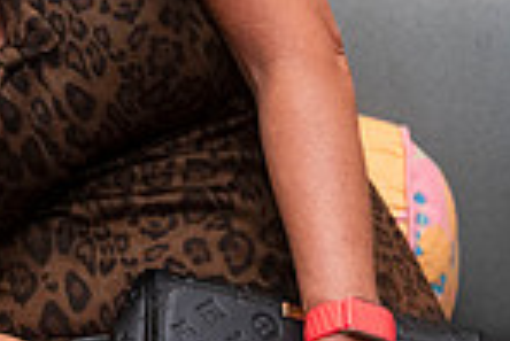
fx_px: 3403
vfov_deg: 5.7
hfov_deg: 8.4
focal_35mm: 240
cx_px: -205
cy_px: -171
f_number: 4
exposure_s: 1/125
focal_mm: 58
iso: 1250
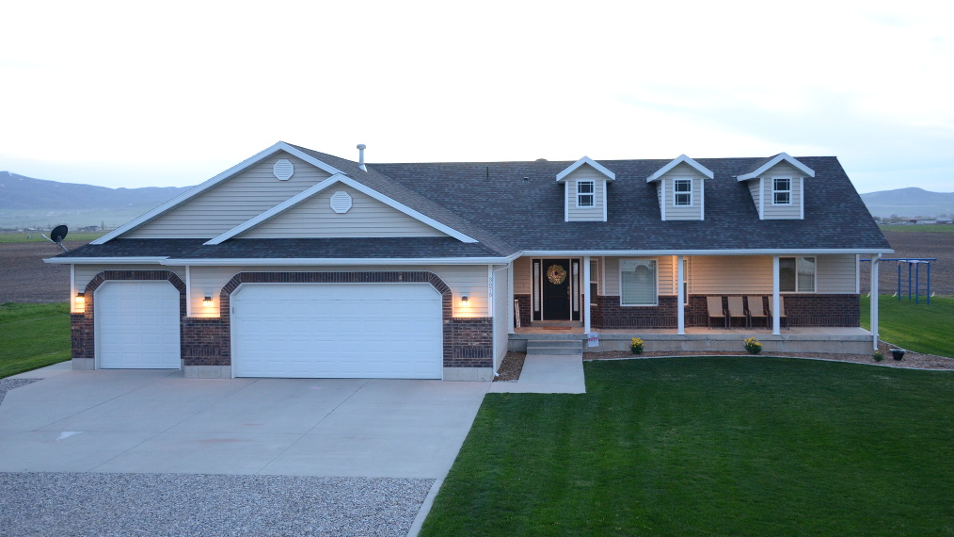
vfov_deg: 31.2
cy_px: 240
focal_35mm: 38
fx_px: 961
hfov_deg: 52.8
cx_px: 474
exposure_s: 1/50
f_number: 3.8
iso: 1250
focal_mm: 24
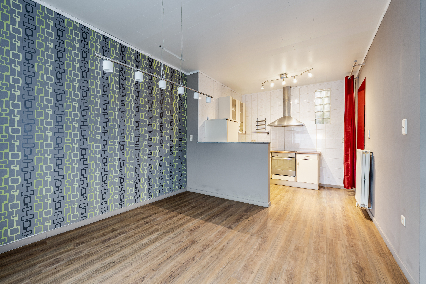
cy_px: 142
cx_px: 213
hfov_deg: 104.3
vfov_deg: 81.2
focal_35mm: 14
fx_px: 166
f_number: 11
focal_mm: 14
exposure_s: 2
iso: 250
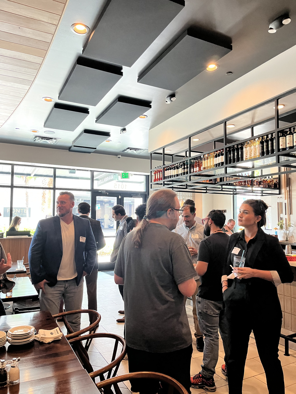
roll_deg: +0.5
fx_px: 296
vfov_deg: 67.3
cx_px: 148
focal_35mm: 26
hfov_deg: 53.1
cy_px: 197
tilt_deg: +3.1
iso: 200
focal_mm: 5.1
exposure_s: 1/60
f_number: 1.6
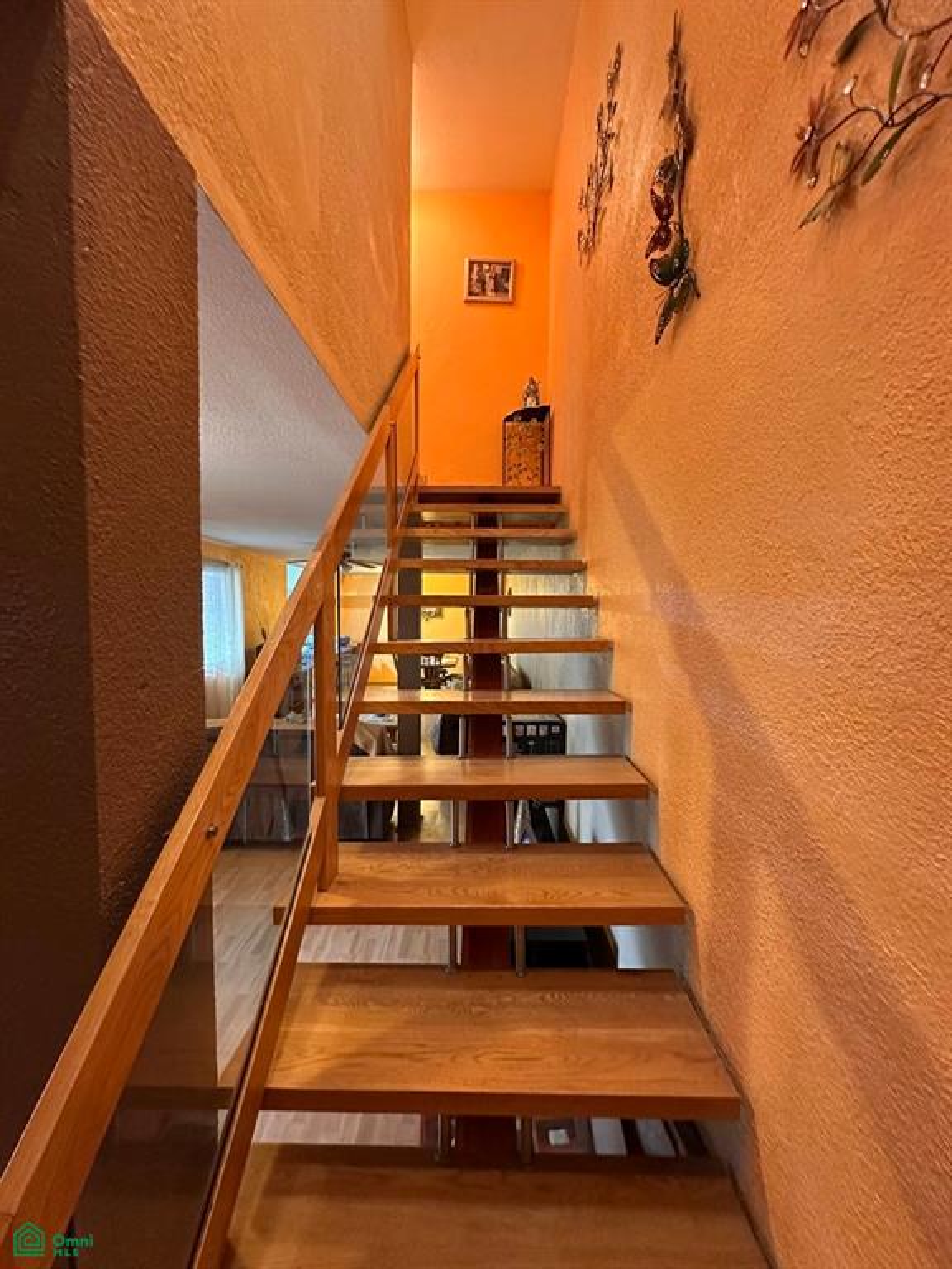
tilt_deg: -2.6
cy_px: 634
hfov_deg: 85.7
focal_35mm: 14
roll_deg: -0.9
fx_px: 513
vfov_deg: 102.1
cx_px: 476
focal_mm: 2.22
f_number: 2.2
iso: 640
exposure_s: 1/60
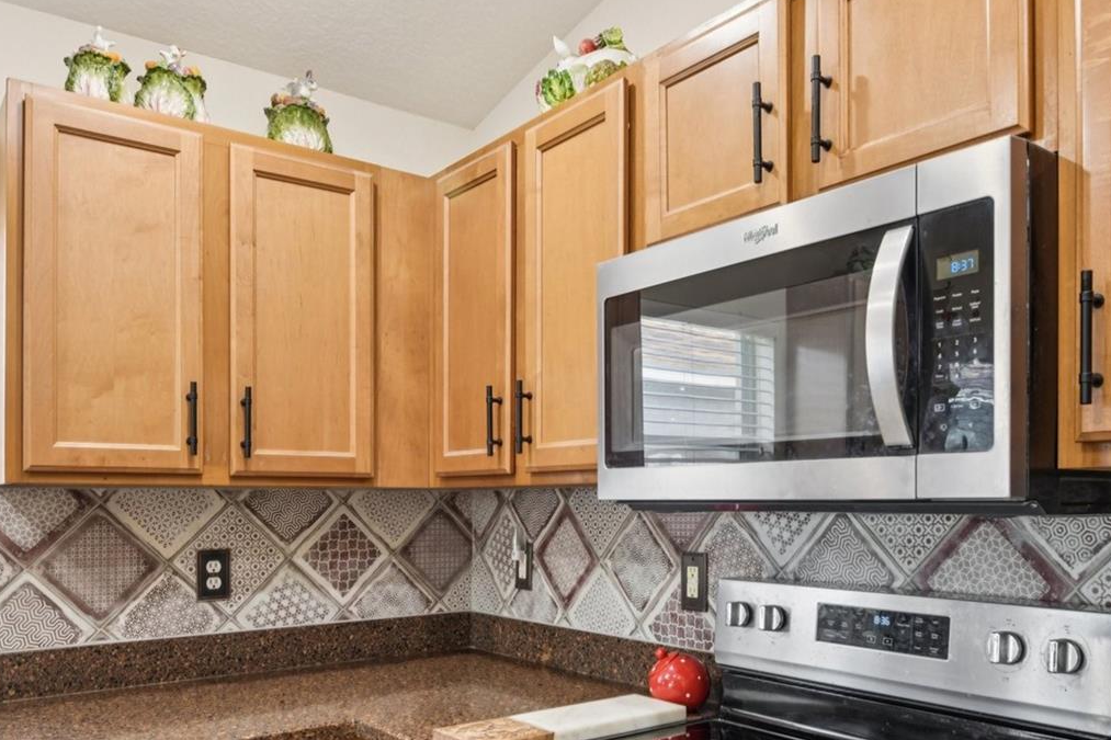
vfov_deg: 42.7
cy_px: 519
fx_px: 926
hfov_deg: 61.8
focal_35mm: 30
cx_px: 617
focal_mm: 19
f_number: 8
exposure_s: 1/5
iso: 400
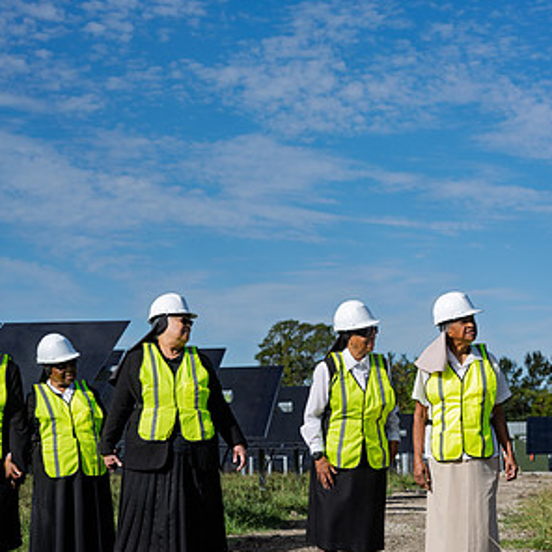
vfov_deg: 15.8
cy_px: 319
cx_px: 278
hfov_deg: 15.8
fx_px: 1985
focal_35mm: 110
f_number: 8
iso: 200
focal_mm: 85
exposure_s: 1/1250
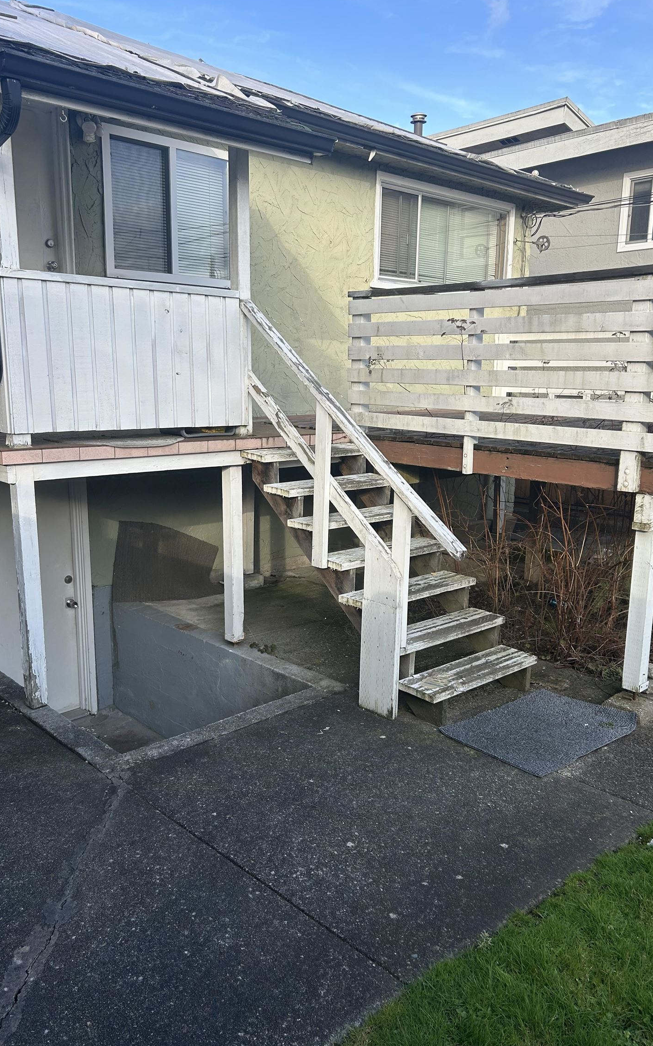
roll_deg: +0.7
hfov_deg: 44.5
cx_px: 292
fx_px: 797
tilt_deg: -10.1
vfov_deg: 66.5
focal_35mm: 28
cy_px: 525
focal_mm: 5.7
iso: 50
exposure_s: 1/1068
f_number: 1.5
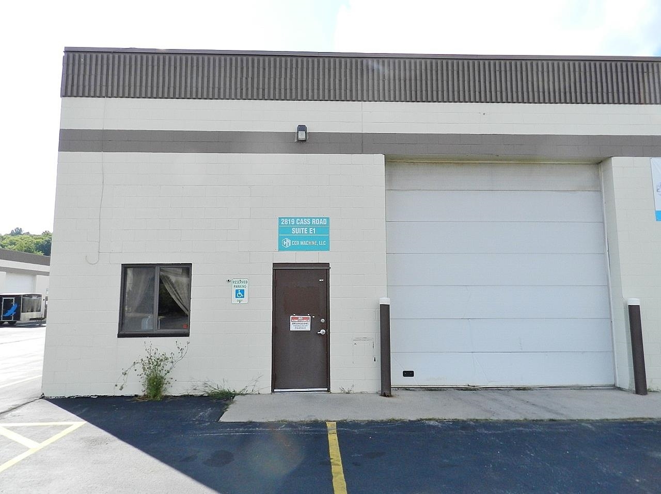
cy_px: 247
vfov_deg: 58.8
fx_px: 439
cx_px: 330
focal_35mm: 23
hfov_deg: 74.0
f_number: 3.4
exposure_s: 1/800
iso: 160
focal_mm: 4
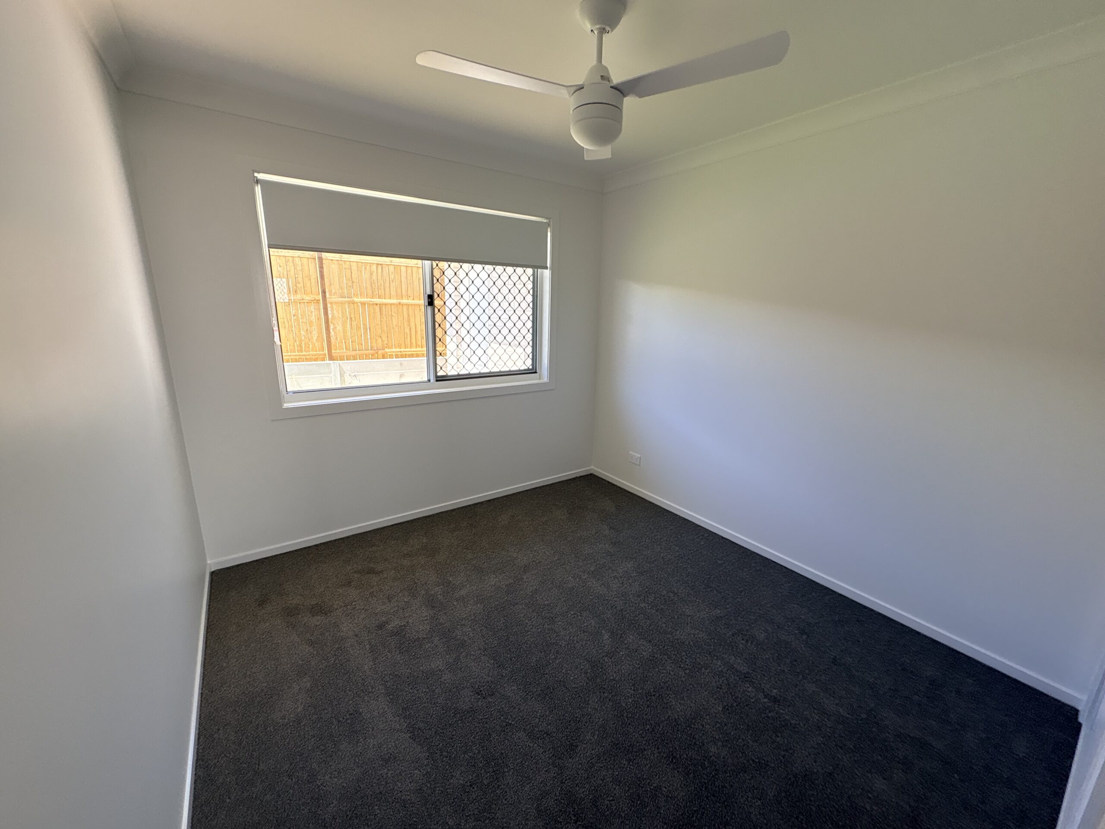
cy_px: 414
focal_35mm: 14
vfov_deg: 85.7
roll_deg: -1.1
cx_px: 552
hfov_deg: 102.1
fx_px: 447
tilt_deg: -14.3
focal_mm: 2.22
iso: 64
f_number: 2.2
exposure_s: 1/176
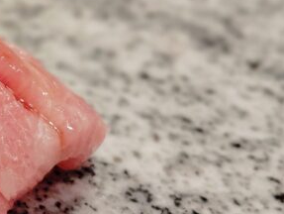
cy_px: 74
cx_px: -142
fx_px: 821
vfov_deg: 14.8
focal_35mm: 100
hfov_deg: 17.6
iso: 167
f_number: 1.8
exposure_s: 1/33.3
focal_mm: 4.22
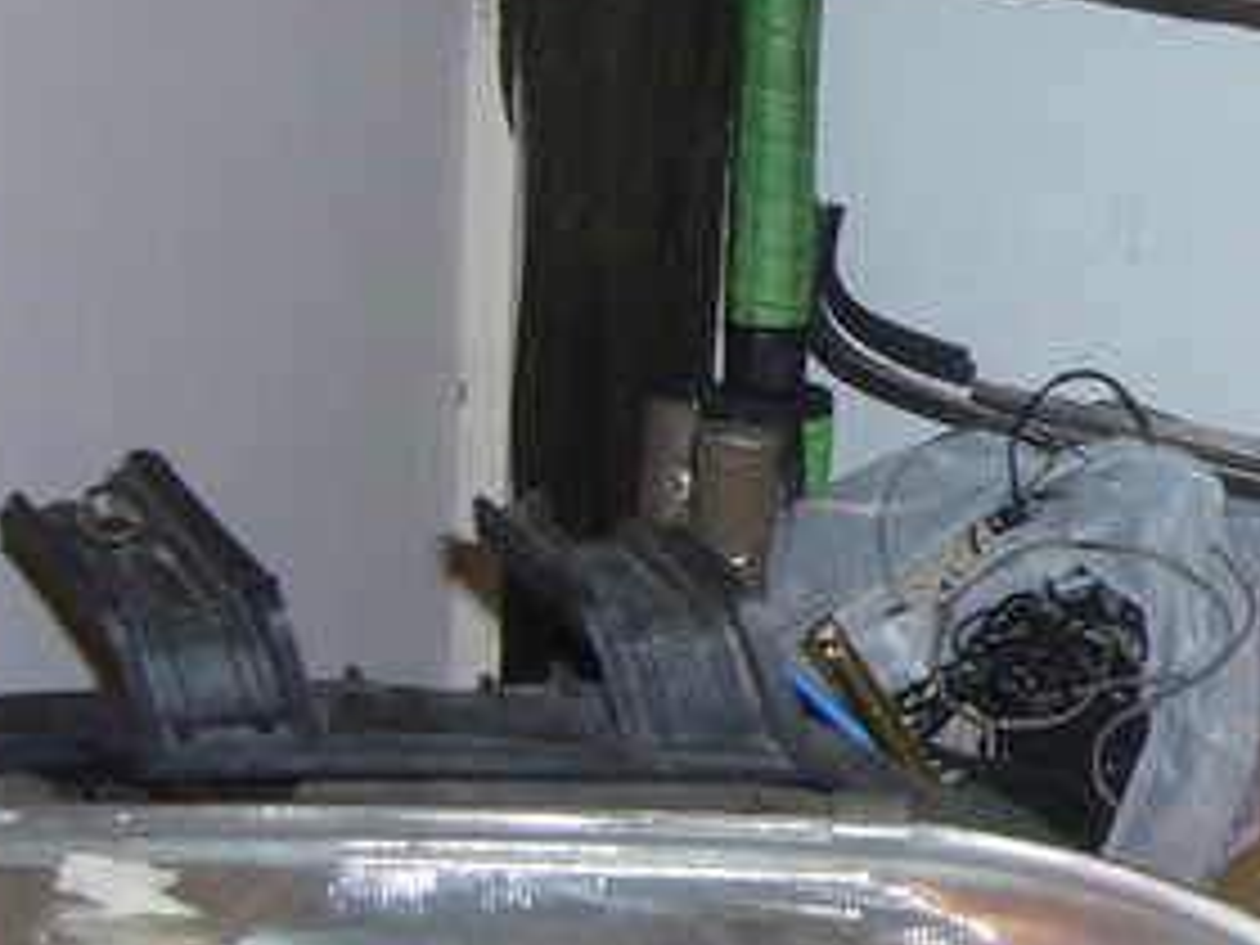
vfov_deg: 14.8
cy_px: 428
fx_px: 3640
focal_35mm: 100
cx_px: 1588
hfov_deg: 18.4
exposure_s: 1/60
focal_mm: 5.8
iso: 100
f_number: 2.8
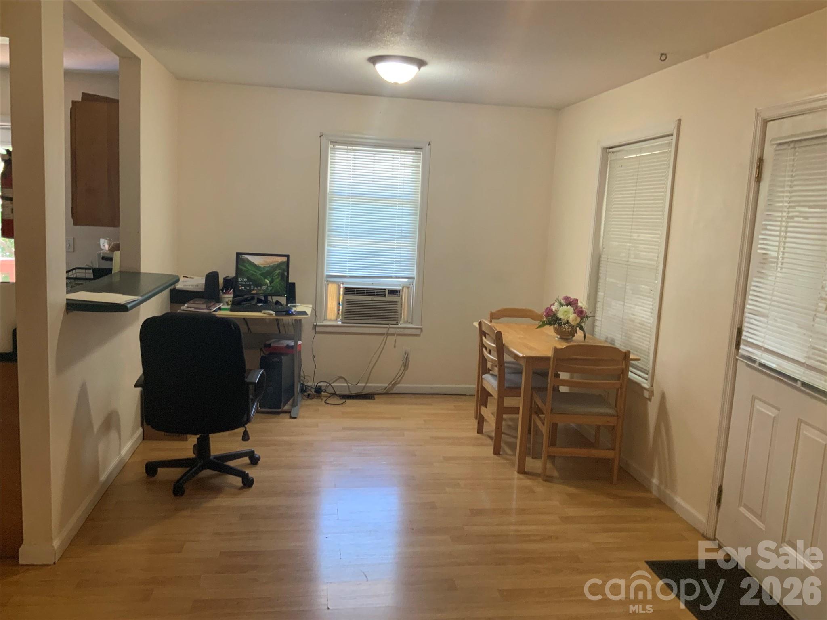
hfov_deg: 61.7
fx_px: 693
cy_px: 310
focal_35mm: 29
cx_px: 414
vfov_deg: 48.2
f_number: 1.8
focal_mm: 3
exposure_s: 1/60
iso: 125
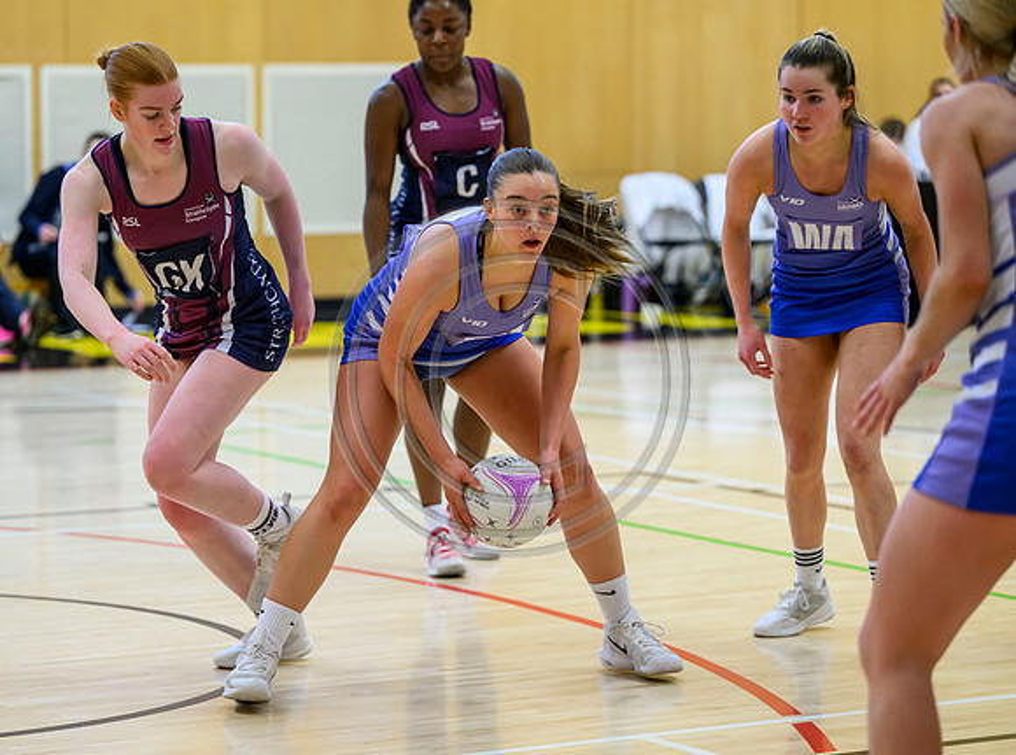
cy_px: 378
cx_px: 450
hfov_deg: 14.7
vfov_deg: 11.0
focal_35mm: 134
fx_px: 3933
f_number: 3.2
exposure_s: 1/1250
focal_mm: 125
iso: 3200
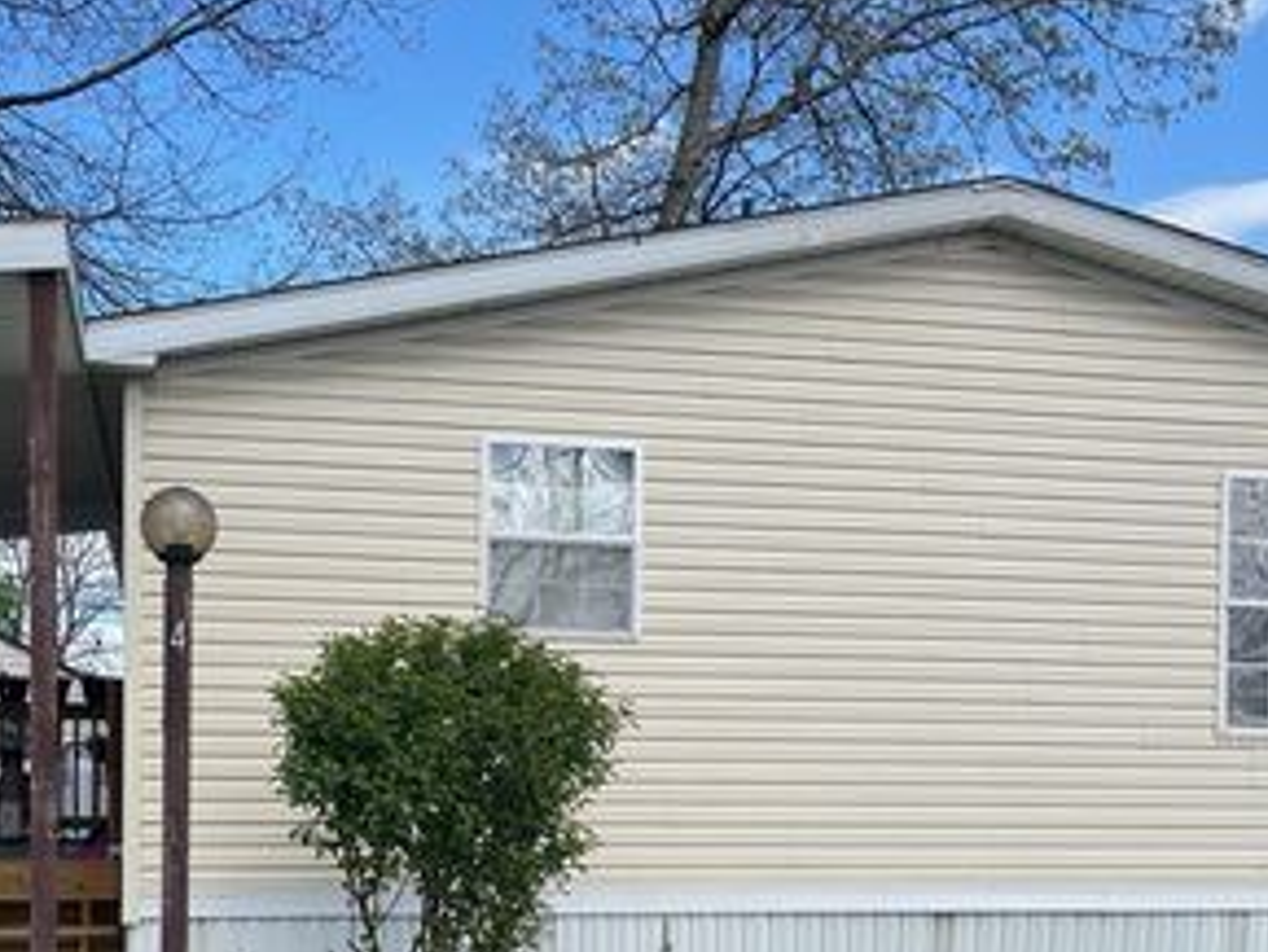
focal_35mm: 45
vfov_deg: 31.1
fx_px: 1649
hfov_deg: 41.9
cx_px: 513
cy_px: 805
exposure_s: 1/1923
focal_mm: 5.1
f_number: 1.6
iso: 50
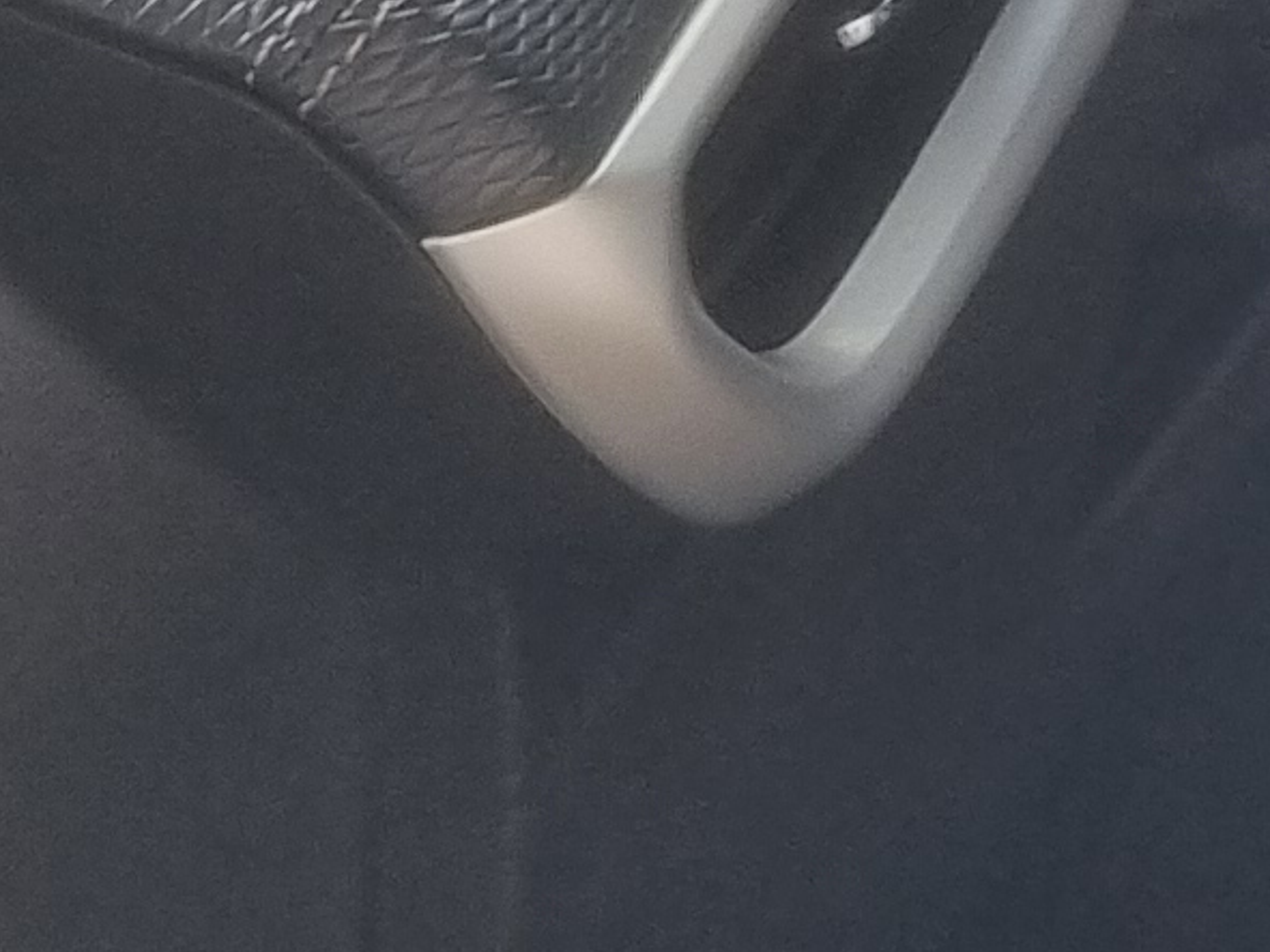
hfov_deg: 8.7
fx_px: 6456
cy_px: -529
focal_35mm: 176
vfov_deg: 8.2
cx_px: 4177
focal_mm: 5.4
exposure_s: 1/120
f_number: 1.8
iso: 64
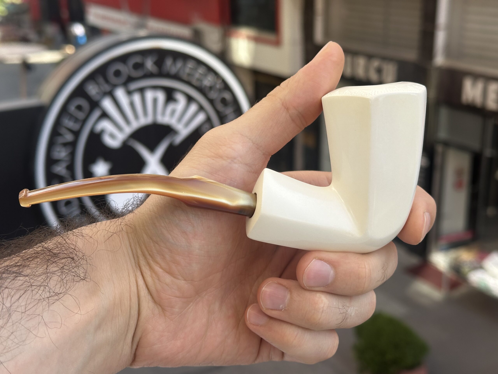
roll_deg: +1.2
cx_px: 249
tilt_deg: -19.1
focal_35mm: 48
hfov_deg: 39.7
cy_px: 187
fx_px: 691
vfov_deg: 30.3
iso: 64
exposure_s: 1/803
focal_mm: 6.86
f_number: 1.78
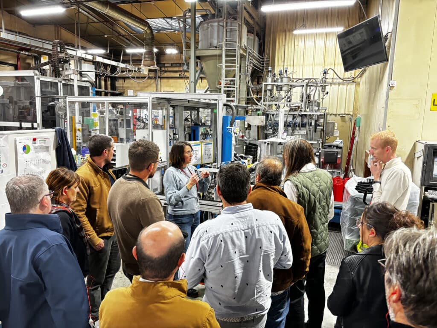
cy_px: 164
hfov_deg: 67.3
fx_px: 328
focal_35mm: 26
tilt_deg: -9.4
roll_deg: -1.2
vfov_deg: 53.1
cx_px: 218
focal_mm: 5.96
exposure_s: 1/33
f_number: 1.6
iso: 400
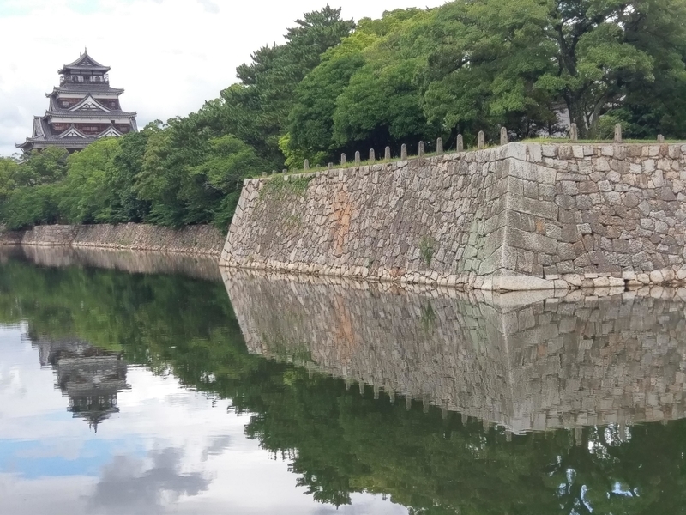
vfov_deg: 53.1
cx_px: 343
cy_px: 258
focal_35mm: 26
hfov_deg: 67.3
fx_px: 515
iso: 100
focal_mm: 4.58
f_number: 1.8
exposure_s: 1/405
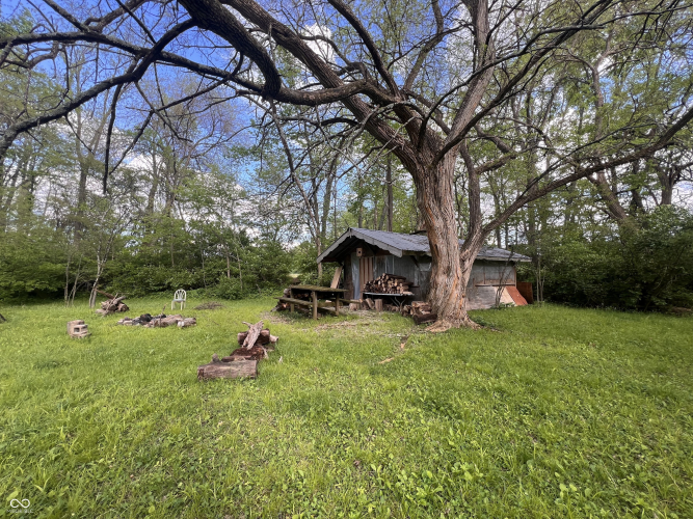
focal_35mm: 13
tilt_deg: +4.2
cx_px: 346
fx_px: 260
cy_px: 260
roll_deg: +0.2
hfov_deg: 106.2
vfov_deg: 89.9
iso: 32
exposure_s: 1/166
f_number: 1.8
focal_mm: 1.57
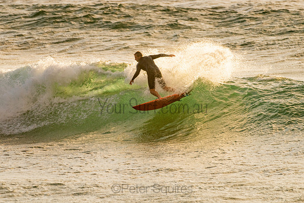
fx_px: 5177
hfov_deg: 3.4
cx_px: 138
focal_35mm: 613
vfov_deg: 2.2
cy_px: 97
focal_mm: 500
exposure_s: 1/500
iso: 320
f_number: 5.6
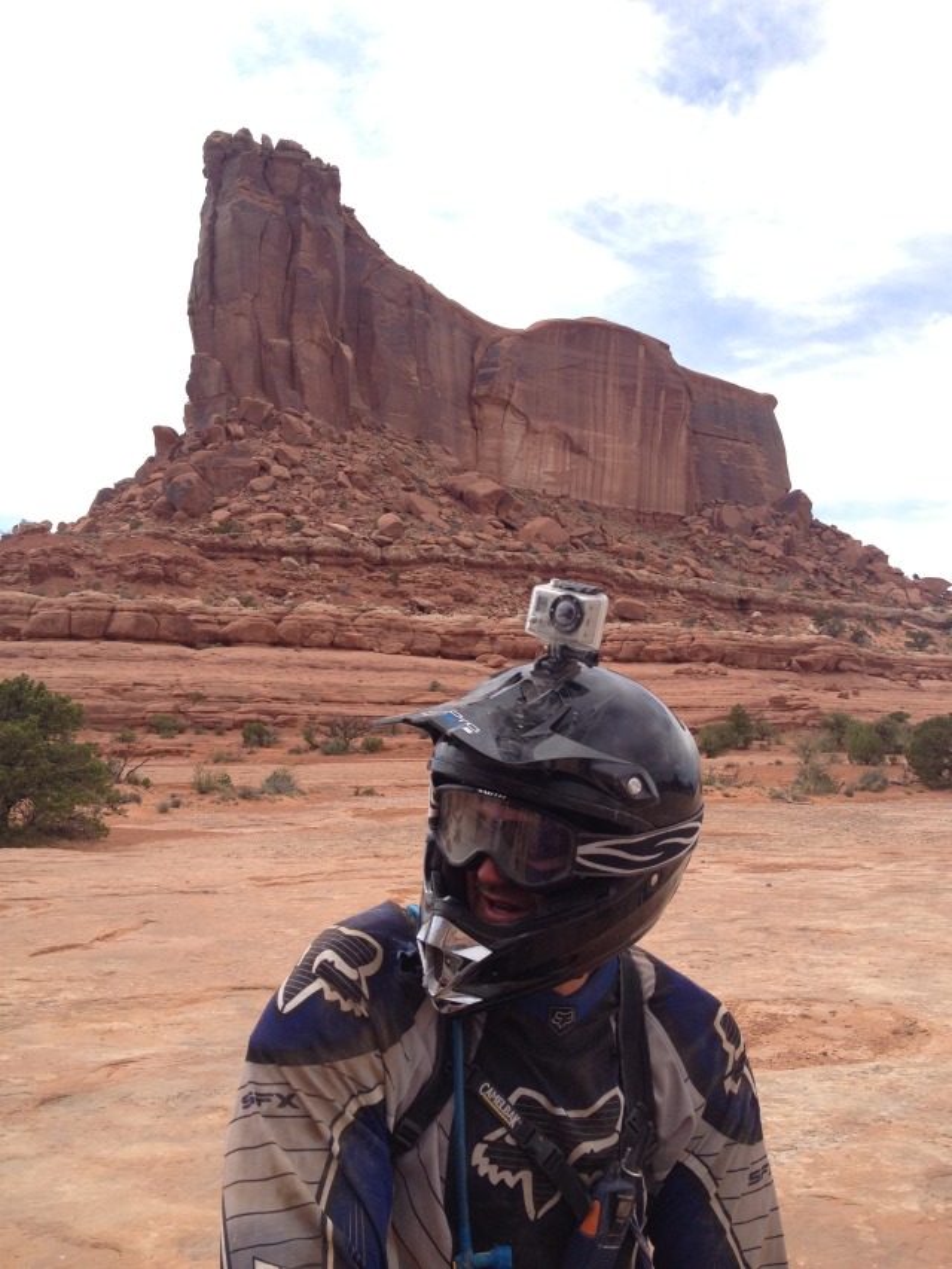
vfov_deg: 52.6
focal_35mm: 35
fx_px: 1283
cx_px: 476
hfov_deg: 40.7
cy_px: 634
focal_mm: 4.28
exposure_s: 1/1200
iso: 50
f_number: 2.4
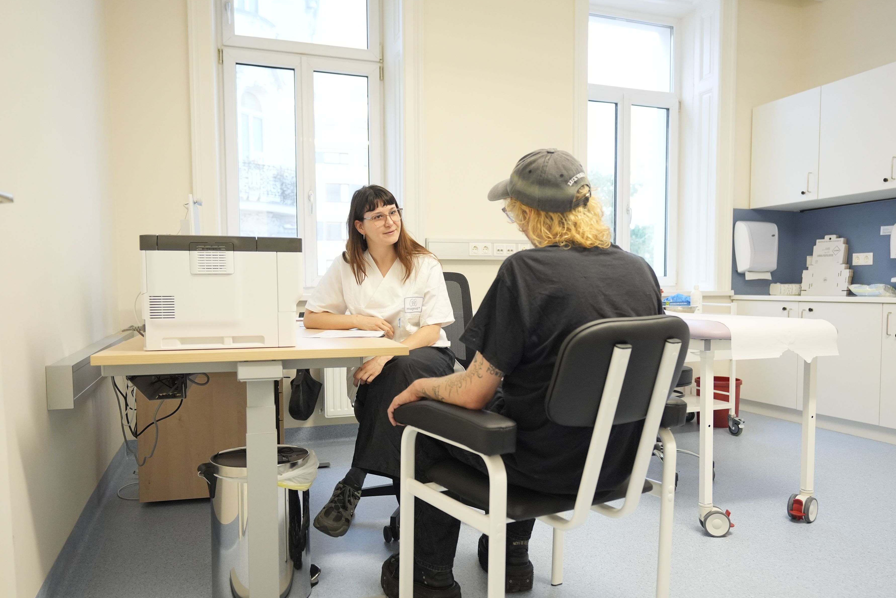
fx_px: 672
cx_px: 479
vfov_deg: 47.9
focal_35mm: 27
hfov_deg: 67.3
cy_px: 325
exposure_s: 1/200
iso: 2000
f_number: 2.8
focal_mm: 24
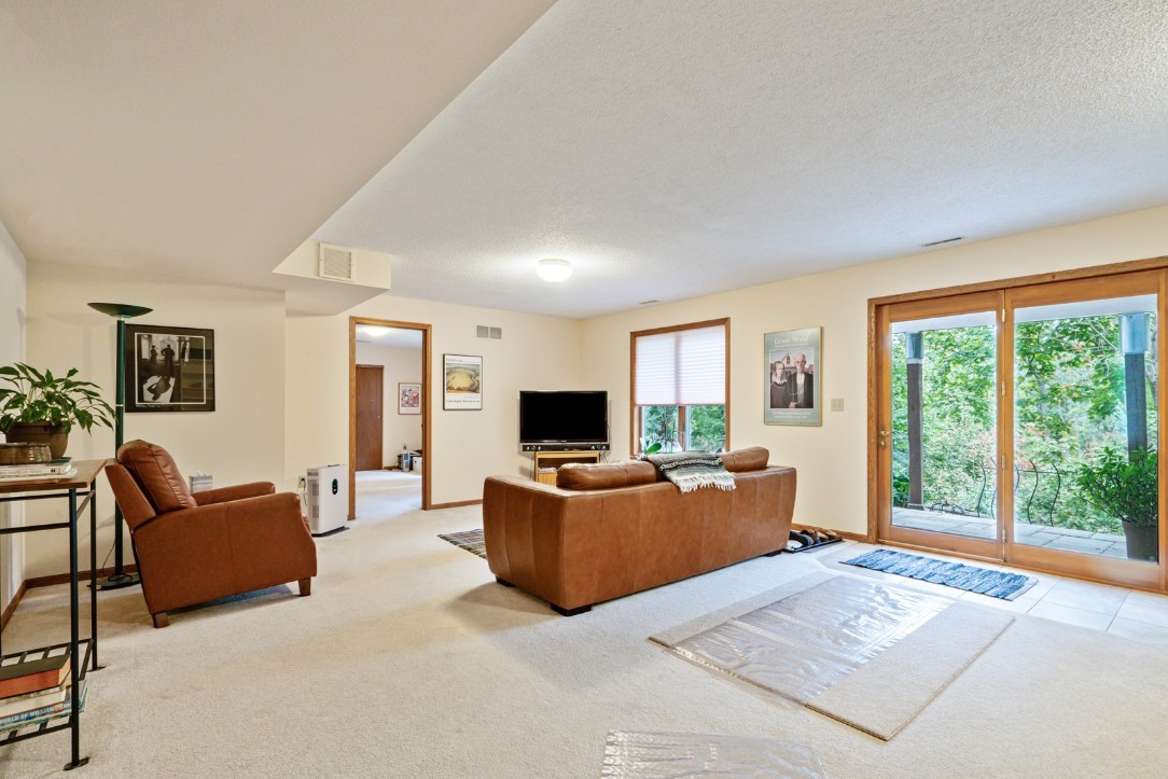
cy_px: 400
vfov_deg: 70.4
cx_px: 602
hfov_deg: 93.2
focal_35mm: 17
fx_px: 552
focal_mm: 16
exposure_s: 1/1.67
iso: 400
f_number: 10
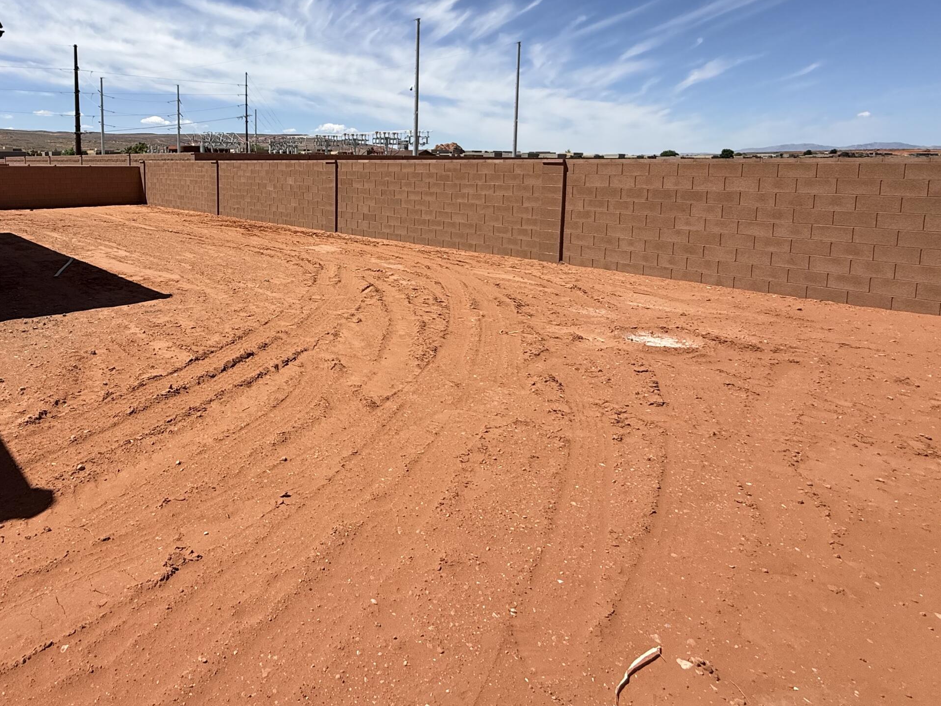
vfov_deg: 59.3
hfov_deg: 74.0
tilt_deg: -2.8
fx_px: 598
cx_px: 313
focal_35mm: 22
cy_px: 221
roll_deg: -0.5
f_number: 2.2
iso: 50
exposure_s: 1/3891
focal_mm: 2.22
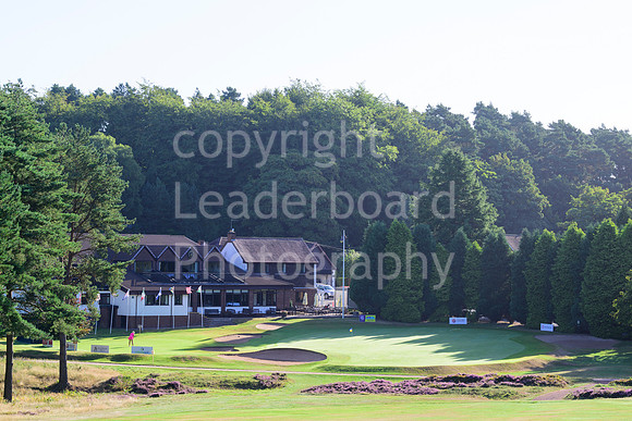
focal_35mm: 105
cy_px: 210
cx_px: 316
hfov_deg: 19.5
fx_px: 1844
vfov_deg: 13.0
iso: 160
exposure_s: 1/160
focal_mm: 105
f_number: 10
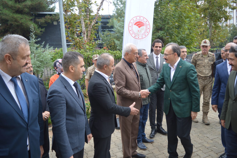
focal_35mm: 27
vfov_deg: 47.9
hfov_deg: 67.4
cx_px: 118
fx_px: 178
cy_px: 79
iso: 100
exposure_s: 1/125
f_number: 3.5
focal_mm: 18
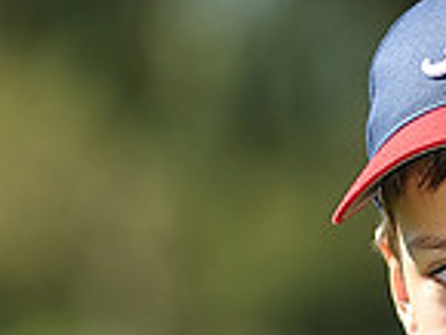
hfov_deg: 2.9
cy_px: 470
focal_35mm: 692
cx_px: 544
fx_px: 8923
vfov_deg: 2.2
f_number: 4.5
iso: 200
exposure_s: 1/1000
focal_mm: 180
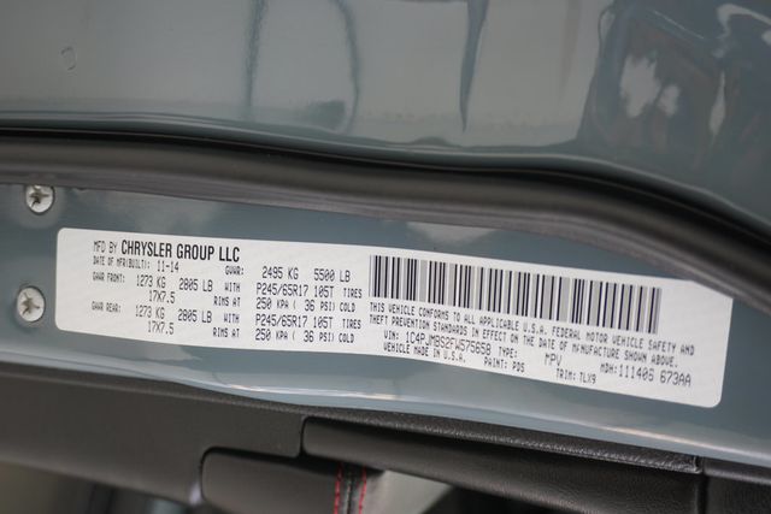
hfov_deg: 51.9
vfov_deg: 36.0
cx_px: 386
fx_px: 793
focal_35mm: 37
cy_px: 257
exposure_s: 1/60
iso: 200
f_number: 4.5
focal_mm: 25
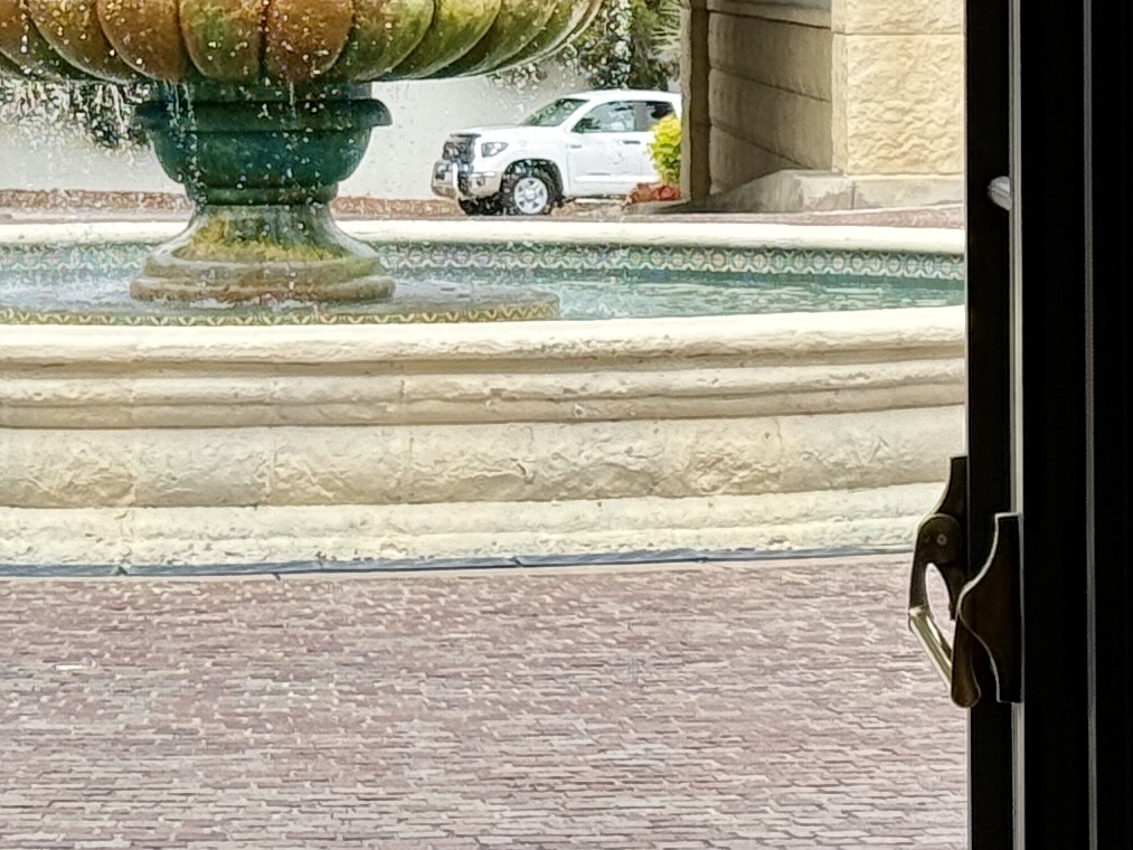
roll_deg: +0.2
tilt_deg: +0.5
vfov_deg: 7.7
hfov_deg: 10.4
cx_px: 466
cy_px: -122
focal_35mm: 191
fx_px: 6252
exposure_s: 1/1770
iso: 64
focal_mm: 6.76
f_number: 1.78
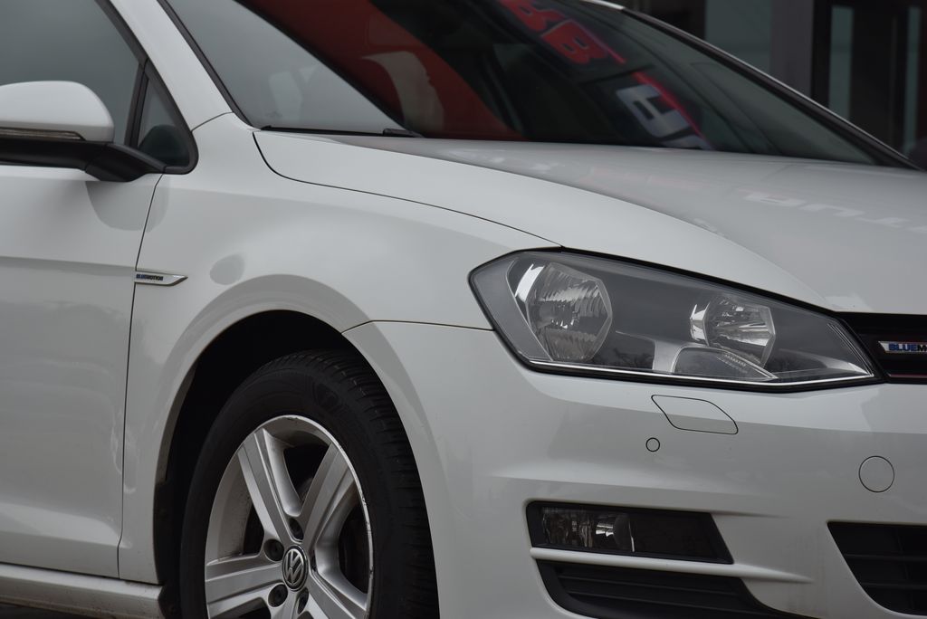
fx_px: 3092
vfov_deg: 11.4
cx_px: 464
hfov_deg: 17.1
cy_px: 310
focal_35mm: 120
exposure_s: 1/250
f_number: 8
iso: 500
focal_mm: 120
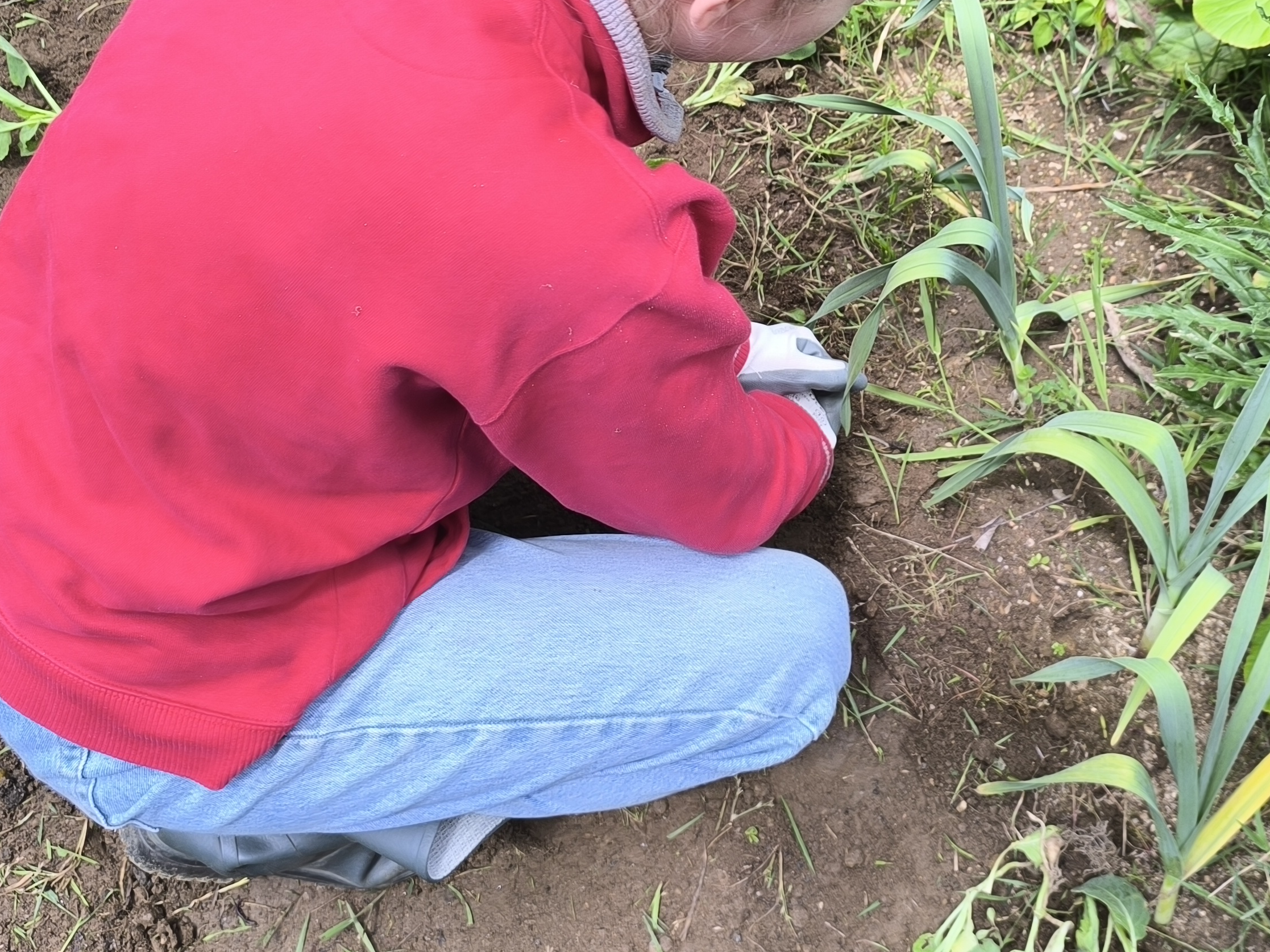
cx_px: 781
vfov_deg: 34.1
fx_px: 1541
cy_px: 331
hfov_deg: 44.5
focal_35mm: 42
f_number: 1.65
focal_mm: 6.14
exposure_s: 1/248
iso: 50
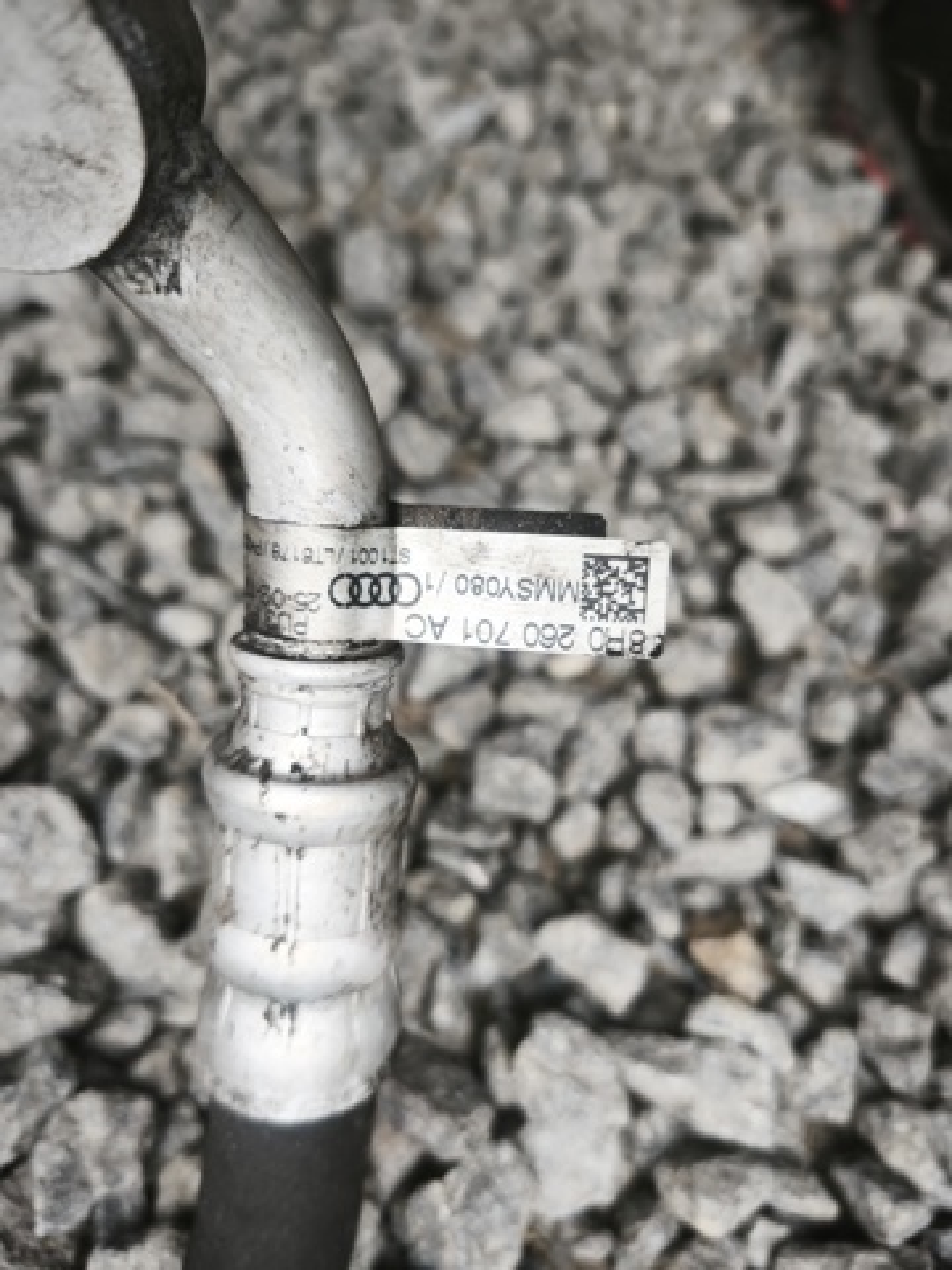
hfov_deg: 58.9
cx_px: 476
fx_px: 843
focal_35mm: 23
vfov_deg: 73.9
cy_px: 635
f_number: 1.7
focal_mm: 5.35
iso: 80
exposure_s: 1/448
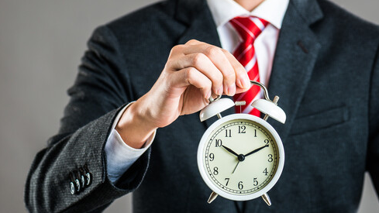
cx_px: 240
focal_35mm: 144
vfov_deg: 8.4
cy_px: 145
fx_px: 1447
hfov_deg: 14.9
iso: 100
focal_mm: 105
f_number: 6.3
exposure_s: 1/125
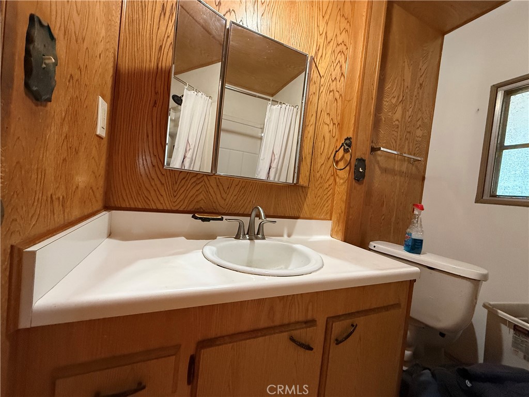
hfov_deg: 102.1
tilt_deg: -1.6
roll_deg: -5.7
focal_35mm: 14
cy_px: 198
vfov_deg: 85.7
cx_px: 264
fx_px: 214
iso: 500
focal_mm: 2.22
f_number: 2.2
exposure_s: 1/60
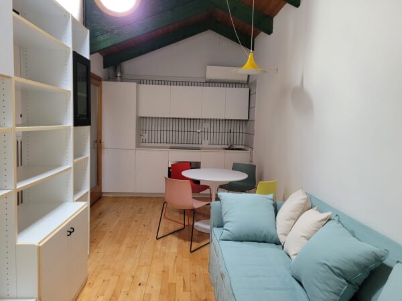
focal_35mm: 26
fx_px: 302
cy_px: 150
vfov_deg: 53.1
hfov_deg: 67.3
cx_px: 201
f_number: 1.8
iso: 320
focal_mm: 5.4
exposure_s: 1/50
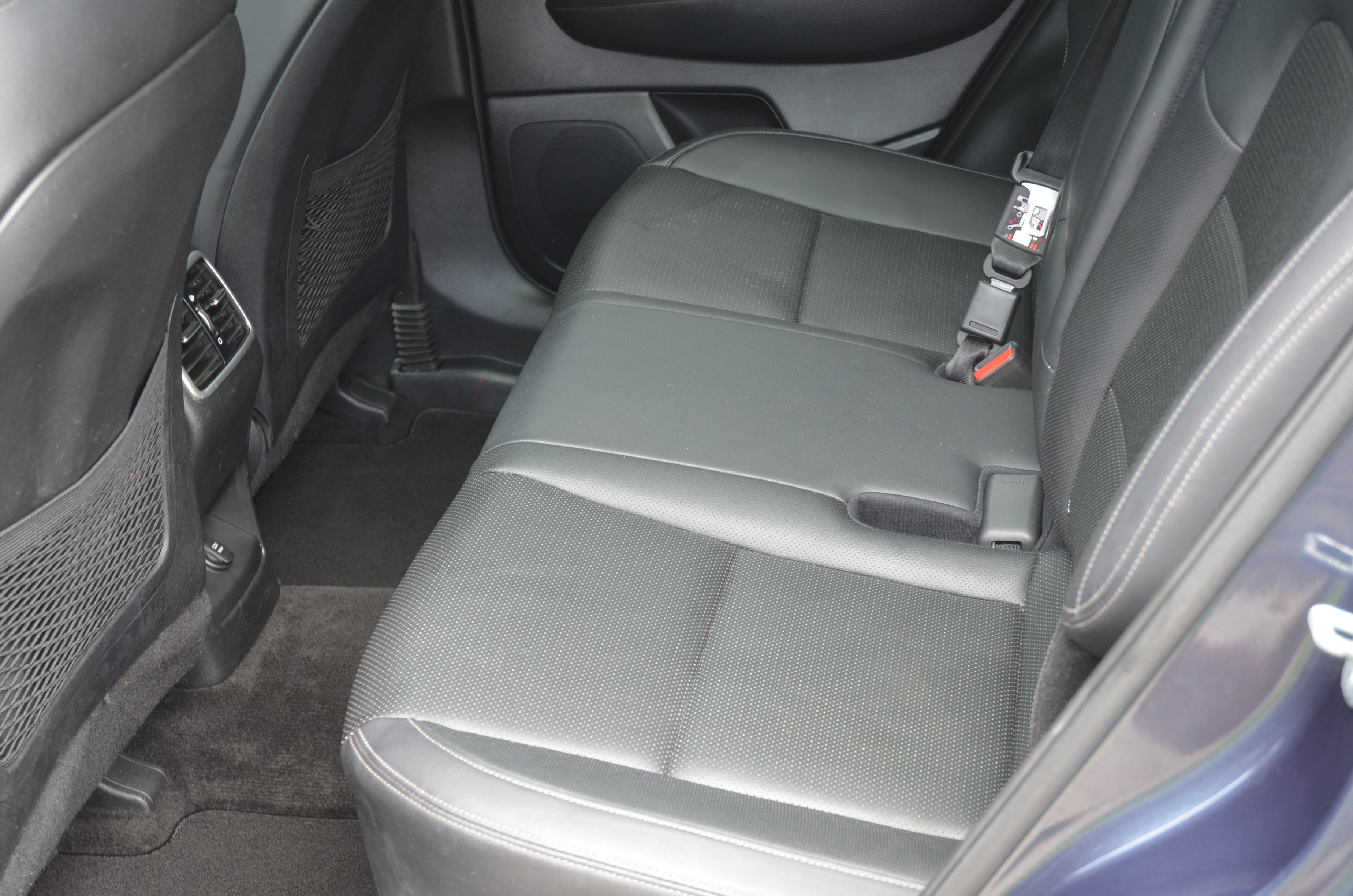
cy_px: 448
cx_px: 676
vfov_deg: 22.5
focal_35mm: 60
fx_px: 2250
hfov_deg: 33.5
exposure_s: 1/60
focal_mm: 40
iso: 400
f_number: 4.2
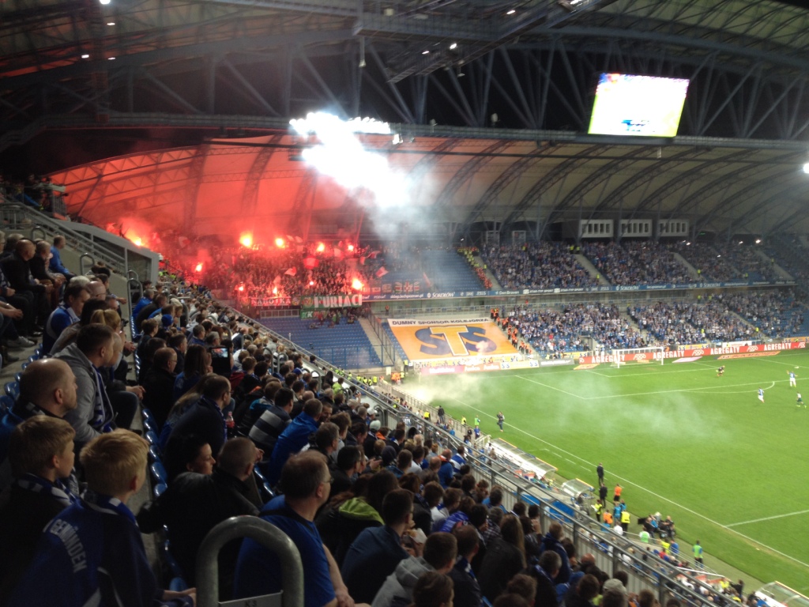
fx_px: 818
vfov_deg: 40.7
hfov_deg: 52.6
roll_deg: +0.2
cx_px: 404
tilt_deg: -6.2
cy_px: 304
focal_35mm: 35
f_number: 2.4
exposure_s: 1/30
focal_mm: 4.28
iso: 50
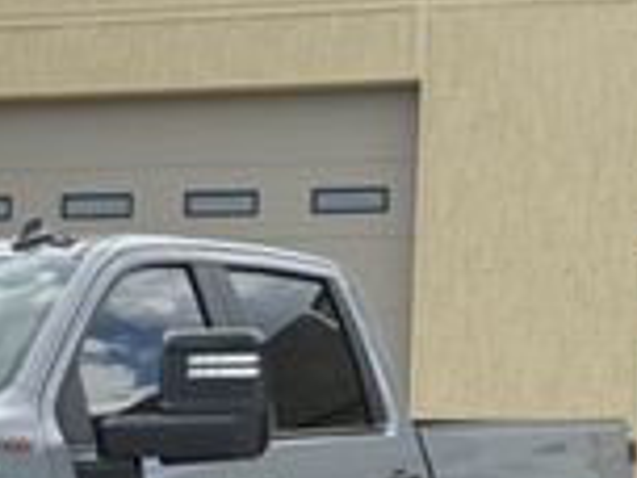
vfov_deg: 11.5
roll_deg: -0.5
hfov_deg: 15.1
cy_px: 595
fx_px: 2319
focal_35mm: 126
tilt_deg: -3.2
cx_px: -138
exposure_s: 1/2088
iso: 100
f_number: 1.78
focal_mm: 6.76
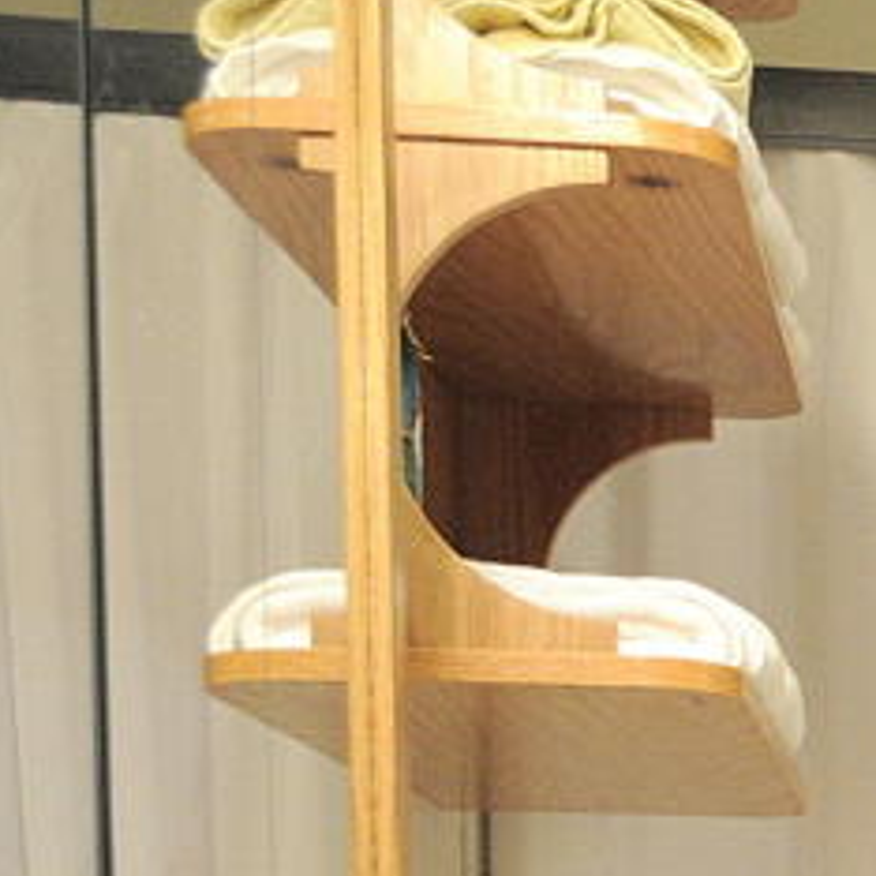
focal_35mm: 113
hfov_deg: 12.9
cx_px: 1883
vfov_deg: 14.5
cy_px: 1265
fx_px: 3235
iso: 1250
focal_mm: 18
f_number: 3.5
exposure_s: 1/30
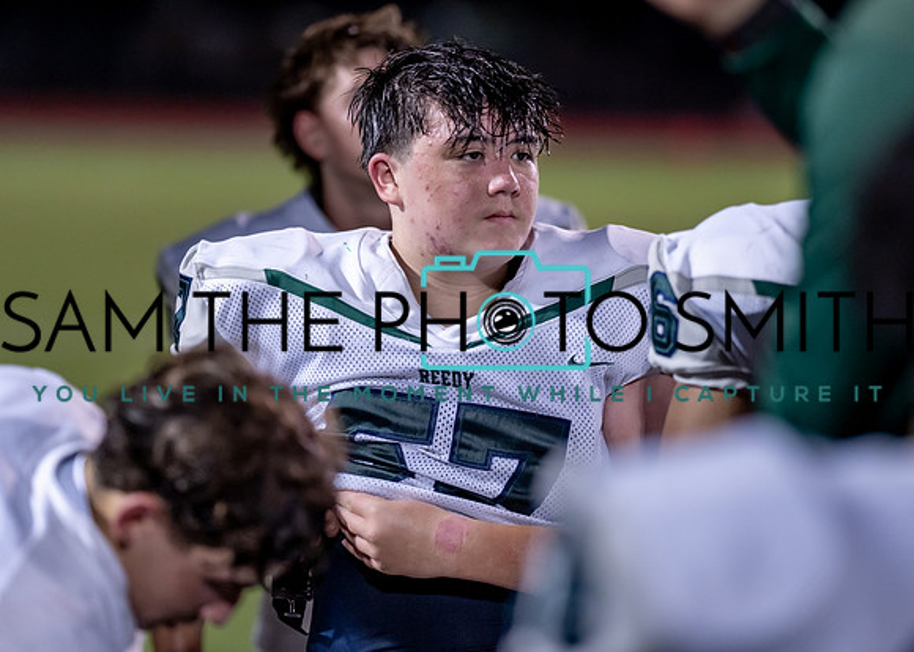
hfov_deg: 10.5
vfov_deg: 7.5
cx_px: 453
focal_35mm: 192
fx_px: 4991
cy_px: 279
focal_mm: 135
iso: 1000
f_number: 1.8
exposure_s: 1/500
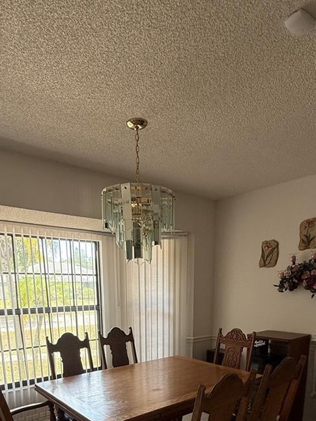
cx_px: 151
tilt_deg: -12.0
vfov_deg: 60.0
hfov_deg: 53.1
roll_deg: -0.8
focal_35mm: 26
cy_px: 356
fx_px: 316
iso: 100
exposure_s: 1/99
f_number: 2.2
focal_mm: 2.22
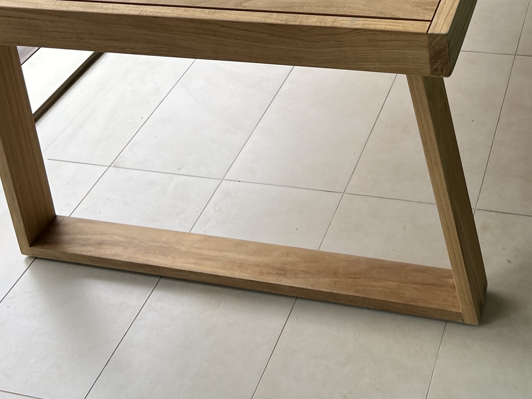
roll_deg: +5.6
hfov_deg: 32.7
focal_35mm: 58
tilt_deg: -29.7
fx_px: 892
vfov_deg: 23.9
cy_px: -19
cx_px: 387
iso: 50
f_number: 1.5
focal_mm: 5.7
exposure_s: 1/121
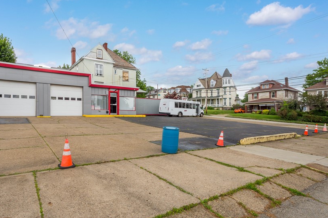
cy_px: 116
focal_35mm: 20
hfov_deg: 83.6
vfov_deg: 61.8
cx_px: 145
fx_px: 182
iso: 100
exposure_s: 1/320
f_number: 7.1
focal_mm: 10
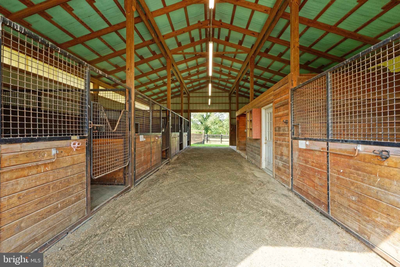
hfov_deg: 104.2
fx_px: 156
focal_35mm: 14
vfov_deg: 81.2
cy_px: 134
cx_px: 200
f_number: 14
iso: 400
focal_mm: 14
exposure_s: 1/60
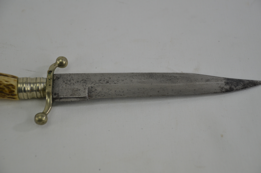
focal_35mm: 105
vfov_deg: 13.0
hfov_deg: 19.5
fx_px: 760
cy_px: 86
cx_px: 130
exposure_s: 1/250
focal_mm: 70
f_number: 5.3
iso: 400
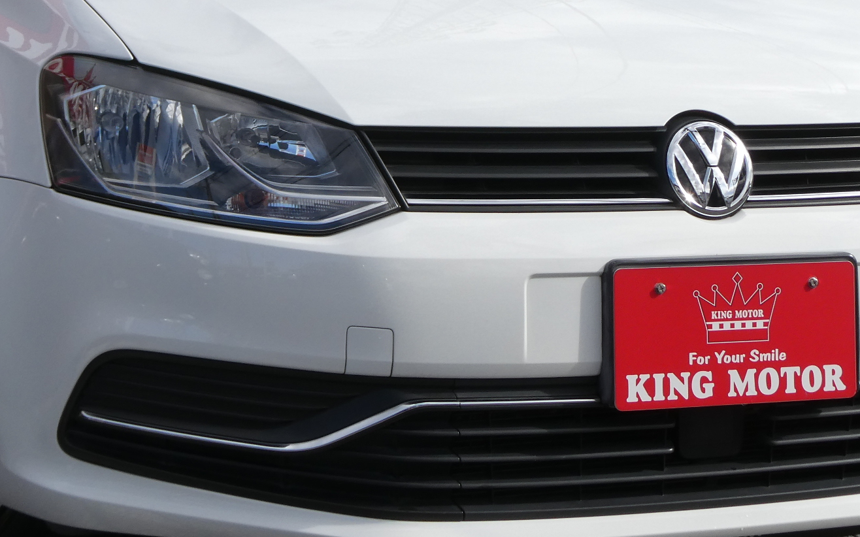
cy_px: 24
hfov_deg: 22.3
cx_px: 415
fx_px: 2179
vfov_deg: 13.9
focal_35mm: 93
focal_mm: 7.8
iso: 80
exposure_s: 1/640
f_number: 4
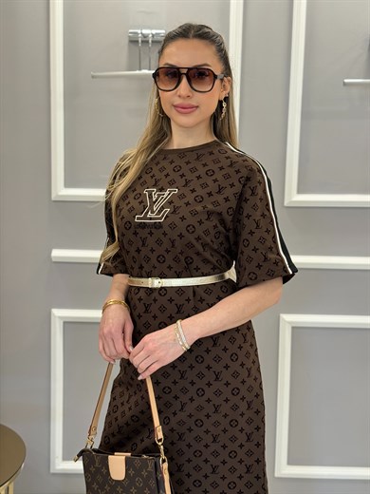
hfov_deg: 30.3
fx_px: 684
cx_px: 185
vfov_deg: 39.7
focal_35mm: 48
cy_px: 247
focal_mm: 6.76
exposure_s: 1/71
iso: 100
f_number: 1.78
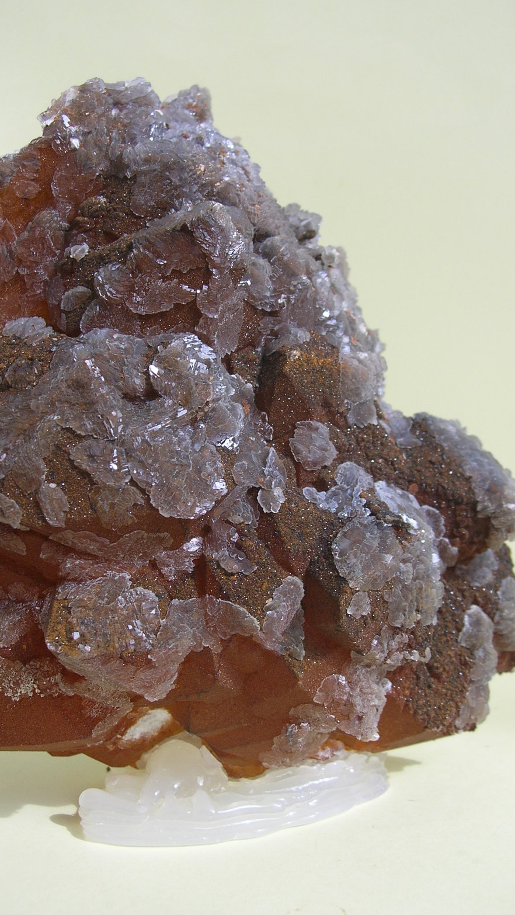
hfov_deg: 29.7
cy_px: 458
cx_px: 210
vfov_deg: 50.5
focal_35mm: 40
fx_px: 971
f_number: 2.7
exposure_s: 1/64.3
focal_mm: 6
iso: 50
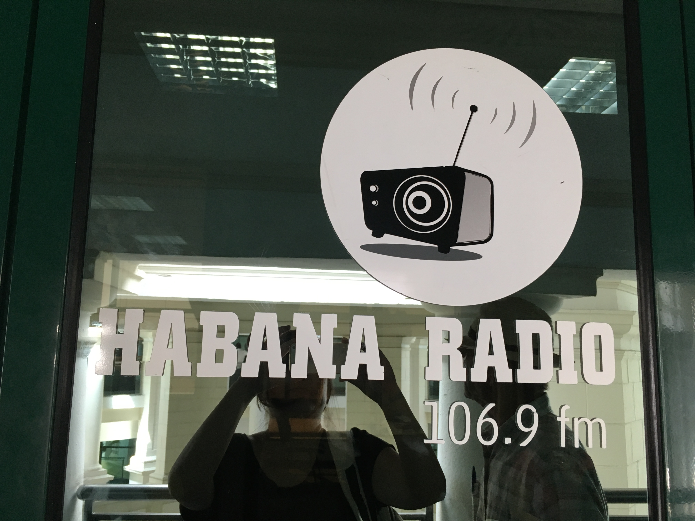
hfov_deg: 61.7
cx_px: 348
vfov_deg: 48.2
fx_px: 582
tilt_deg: +9.2
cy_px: 260
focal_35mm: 29
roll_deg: -1.3
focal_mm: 4.15
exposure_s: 1/30
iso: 80
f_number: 2.2
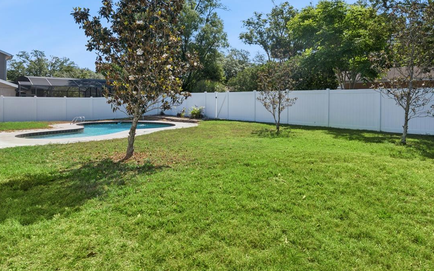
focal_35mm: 24
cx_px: 238
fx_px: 284
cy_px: 101
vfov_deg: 50.5
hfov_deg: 74.6
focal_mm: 16
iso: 100
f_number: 20
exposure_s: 1/50
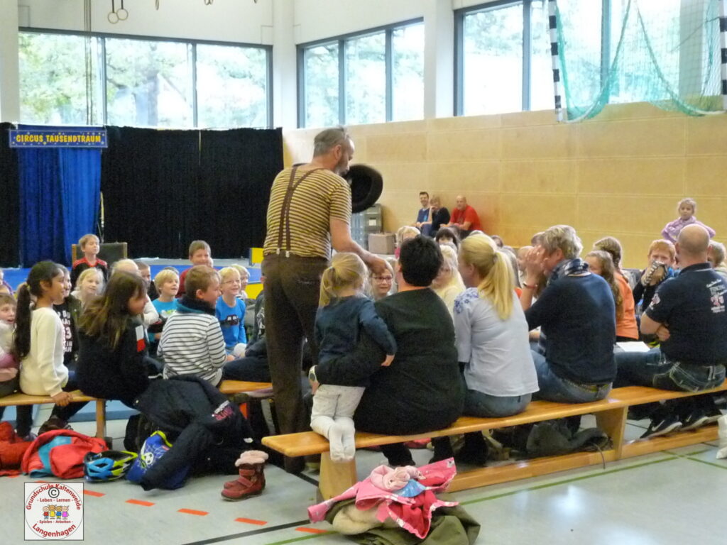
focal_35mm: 49
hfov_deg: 38.9
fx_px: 1029
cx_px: 364
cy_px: 272
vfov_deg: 29.7
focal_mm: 4.8
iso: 800
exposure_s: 1/50
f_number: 2.8
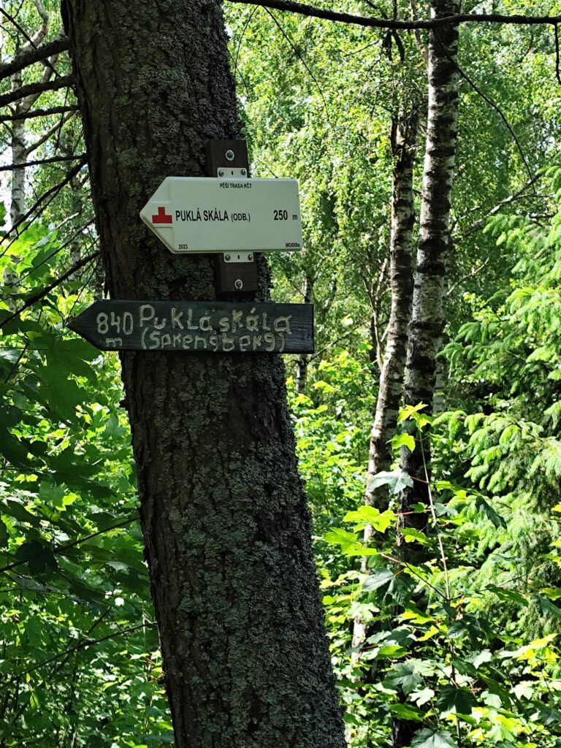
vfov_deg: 22.8
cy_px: 374
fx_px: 1858
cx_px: 280
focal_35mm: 86
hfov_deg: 17.2
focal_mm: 6.19
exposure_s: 1/234
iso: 50
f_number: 1.65
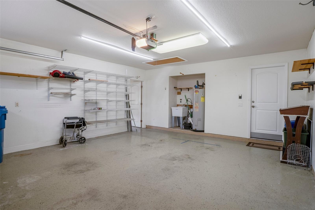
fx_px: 157
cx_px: 158
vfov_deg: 67.4
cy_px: 105
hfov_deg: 90.0
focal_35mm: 18
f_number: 8
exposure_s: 1/20
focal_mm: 12
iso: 320
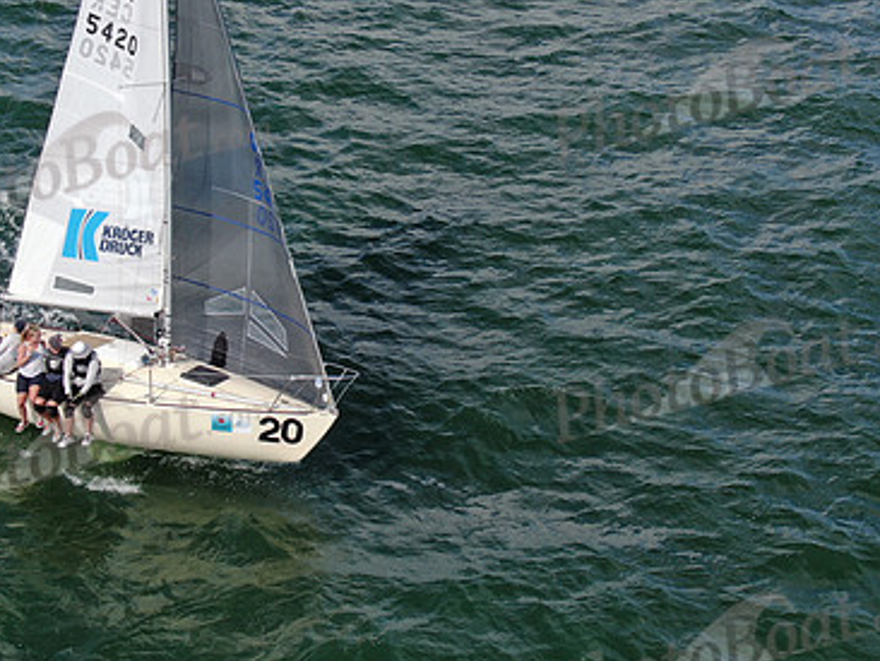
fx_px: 1933
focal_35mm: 76
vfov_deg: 19.4
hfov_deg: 25.6
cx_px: 414
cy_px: 270
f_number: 3.8
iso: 100
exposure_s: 1/800
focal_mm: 8.6
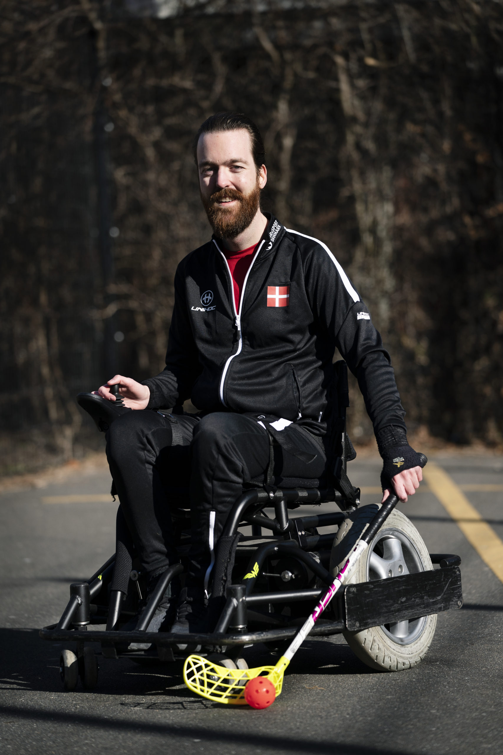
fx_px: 2703
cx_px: 252
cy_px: 378
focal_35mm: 129
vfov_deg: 15.9
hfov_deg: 10.6
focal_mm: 129
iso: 100
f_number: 2.8
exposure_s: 1/3200
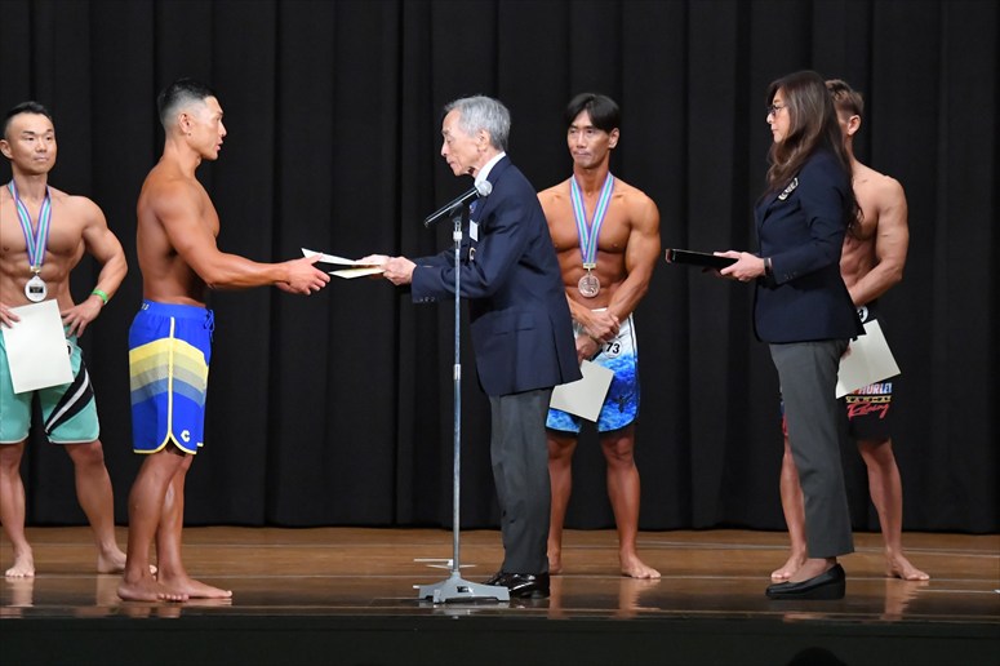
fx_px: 5192
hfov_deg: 11.0
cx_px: 500
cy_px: 333
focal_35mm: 187
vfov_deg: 7.3
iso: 8000
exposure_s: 1/400
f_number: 5.6
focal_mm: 125
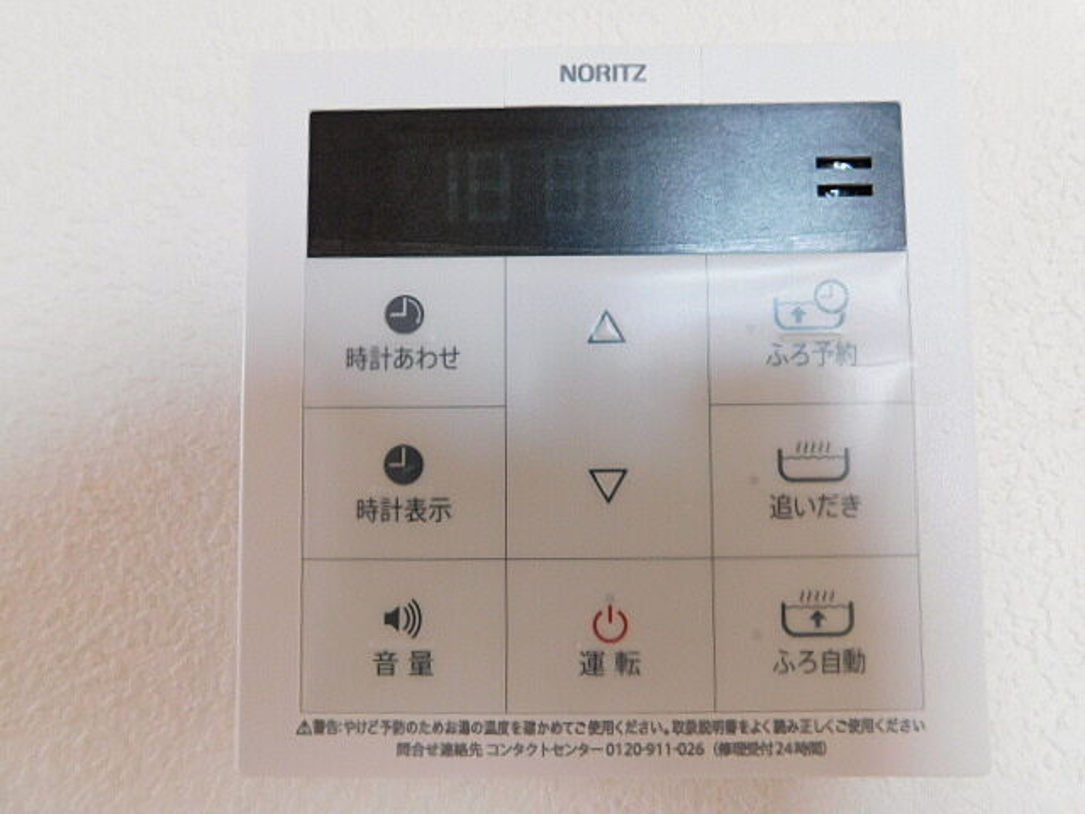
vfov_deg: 58.9
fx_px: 721
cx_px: 542
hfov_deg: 73.9
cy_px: 407
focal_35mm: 23
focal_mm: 4
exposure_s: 1/30
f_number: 3
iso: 250
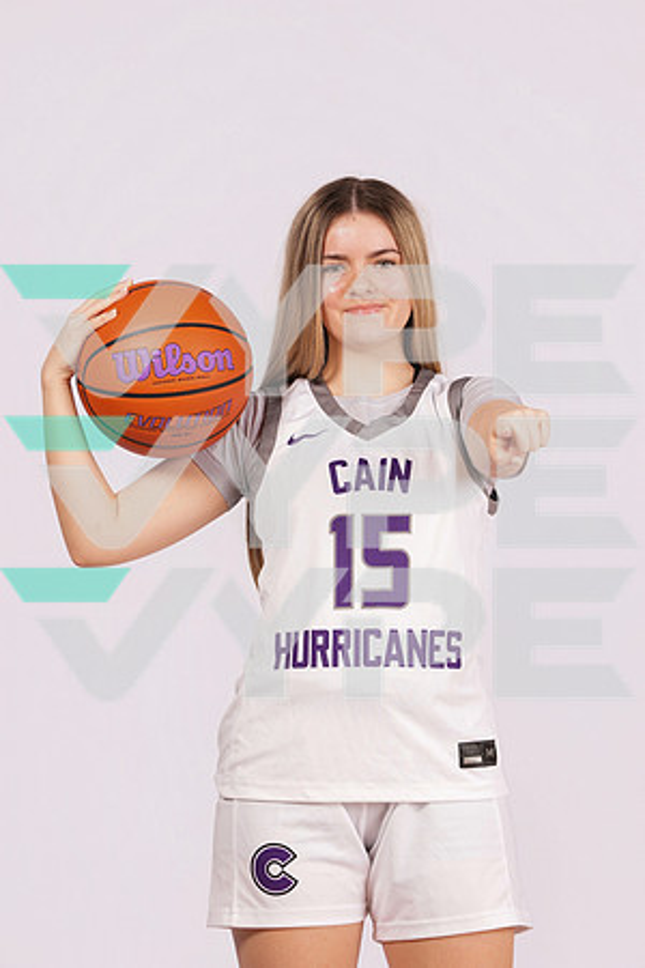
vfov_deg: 12.1
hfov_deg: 8.1
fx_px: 4568
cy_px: 484
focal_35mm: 170
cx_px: 322
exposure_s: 1/200
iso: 250
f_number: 8
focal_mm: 170
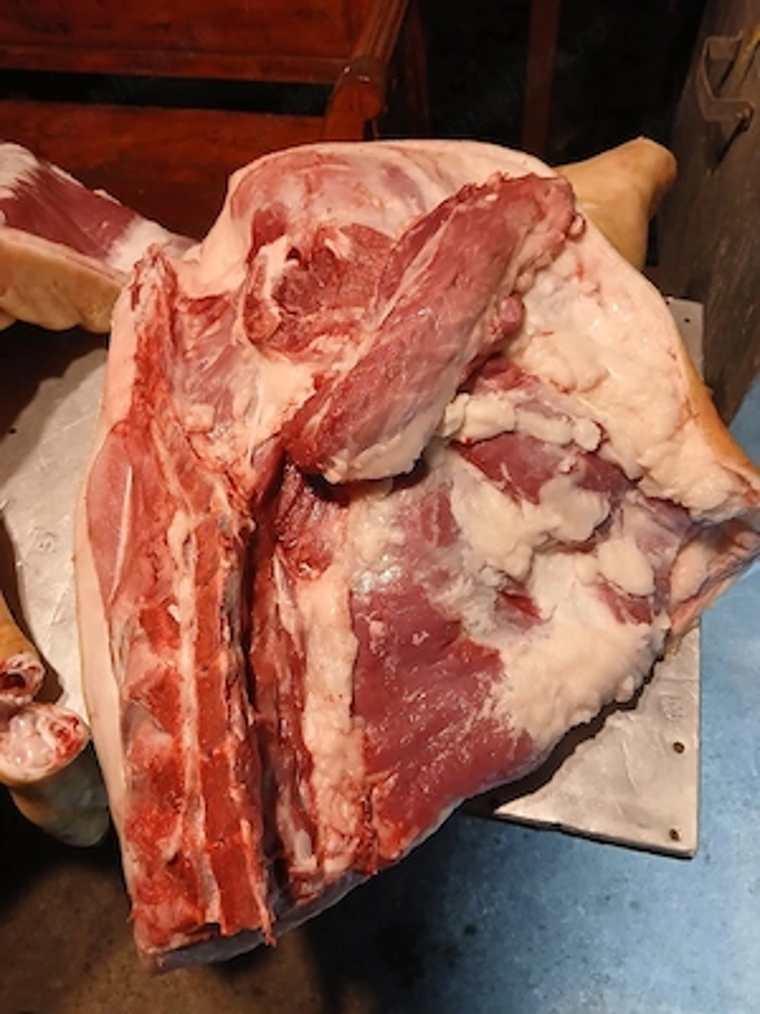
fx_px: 761
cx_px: 380
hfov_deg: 53.1
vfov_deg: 67.3
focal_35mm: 26
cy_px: 507
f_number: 1.8
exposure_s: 1/25.1
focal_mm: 3.98
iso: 320
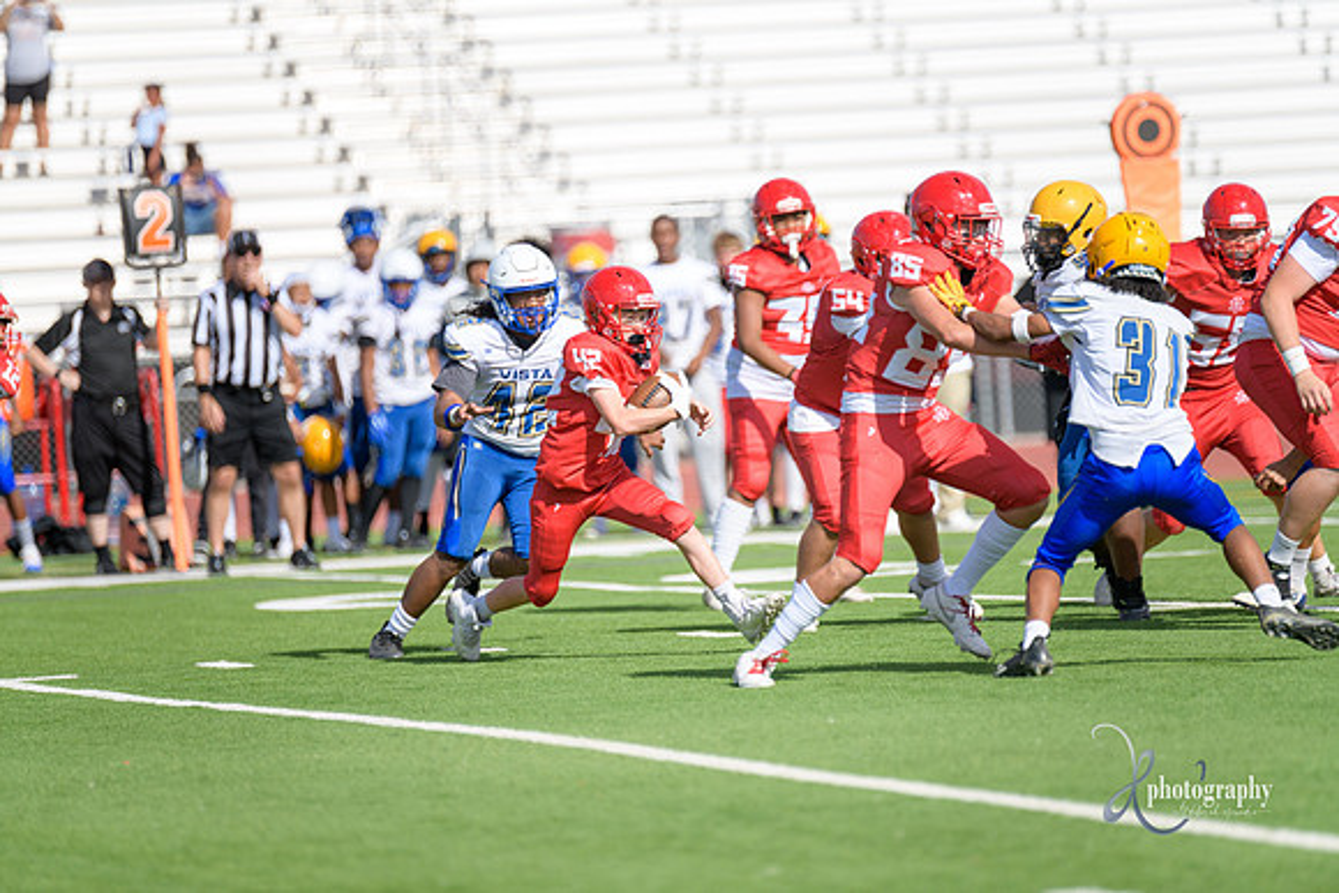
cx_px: 670
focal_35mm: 300
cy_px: 446
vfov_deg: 4.6
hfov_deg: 6.9
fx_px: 11160
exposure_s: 1/3200
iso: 200
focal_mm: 300
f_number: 2.8
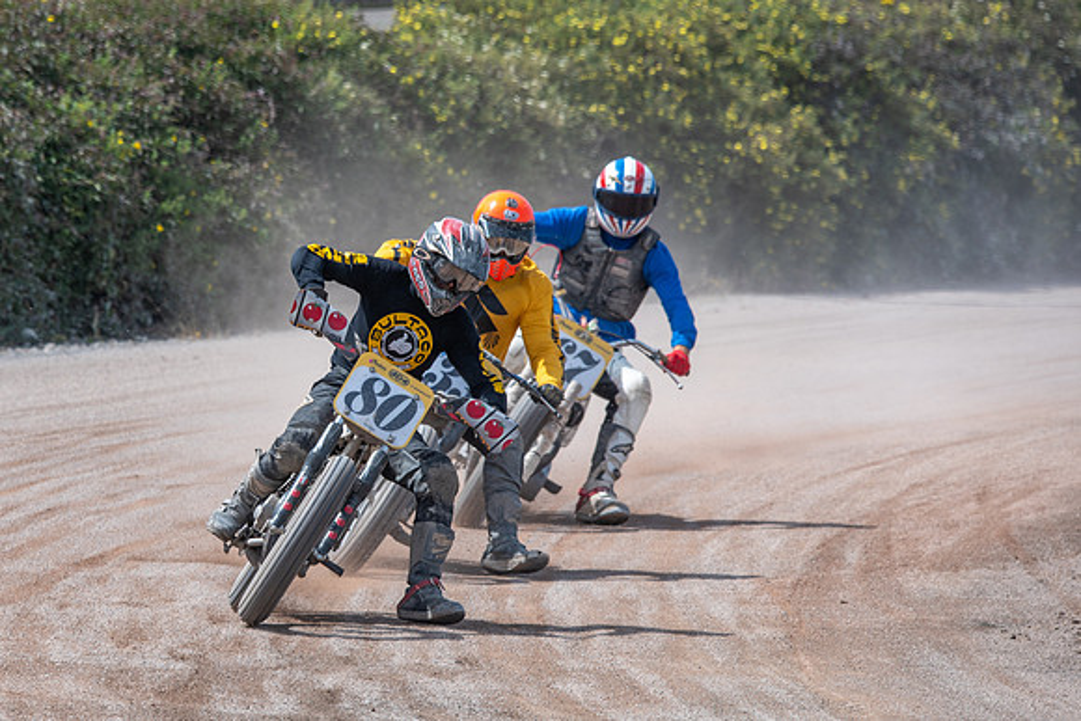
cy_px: 403
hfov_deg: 3.9
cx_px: 349
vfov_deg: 2.6
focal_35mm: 534
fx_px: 16034
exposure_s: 1/320
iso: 100
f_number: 8
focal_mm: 390
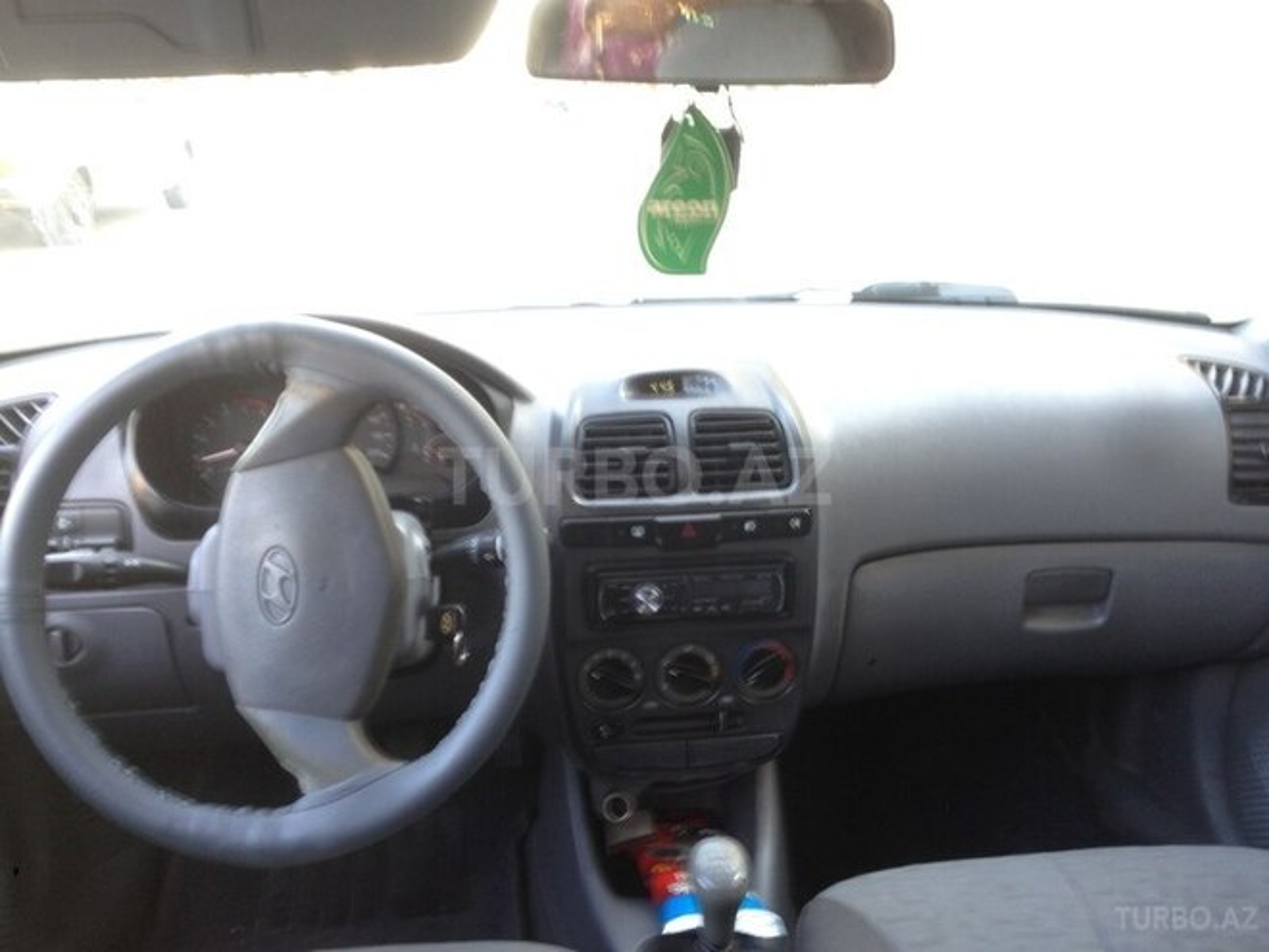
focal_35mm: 33
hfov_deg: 55.4
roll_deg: -2.3
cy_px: 476
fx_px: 1210
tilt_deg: -20.3
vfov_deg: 42.9
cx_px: 634
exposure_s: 1/20
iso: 64
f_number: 2.4
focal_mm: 4.12
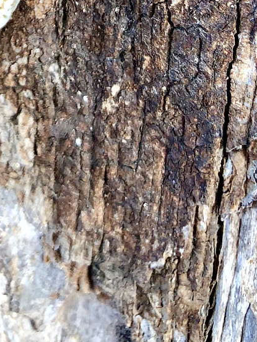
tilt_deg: -19.1
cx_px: -49
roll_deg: -0.6
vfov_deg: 21.4
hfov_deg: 17.4
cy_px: -126
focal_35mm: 81
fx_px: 802
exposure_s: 1/120
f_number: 1.8
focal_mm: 4
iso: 32
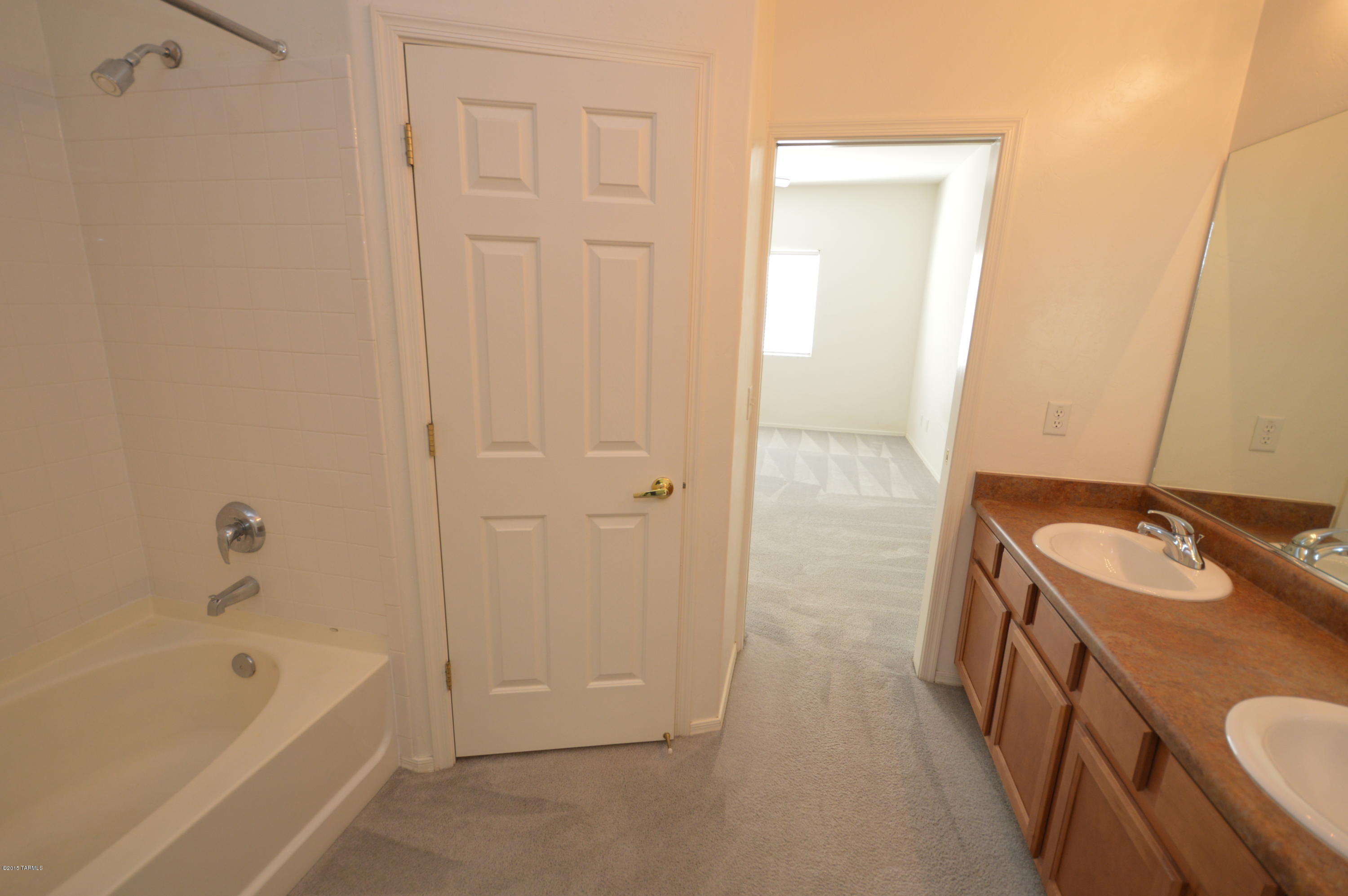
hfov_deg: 100.4
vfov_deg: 77.2
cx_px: 674
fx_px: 561
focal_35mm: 15
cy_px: 448
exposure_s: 1/60
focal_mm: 10
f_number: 4
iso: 450
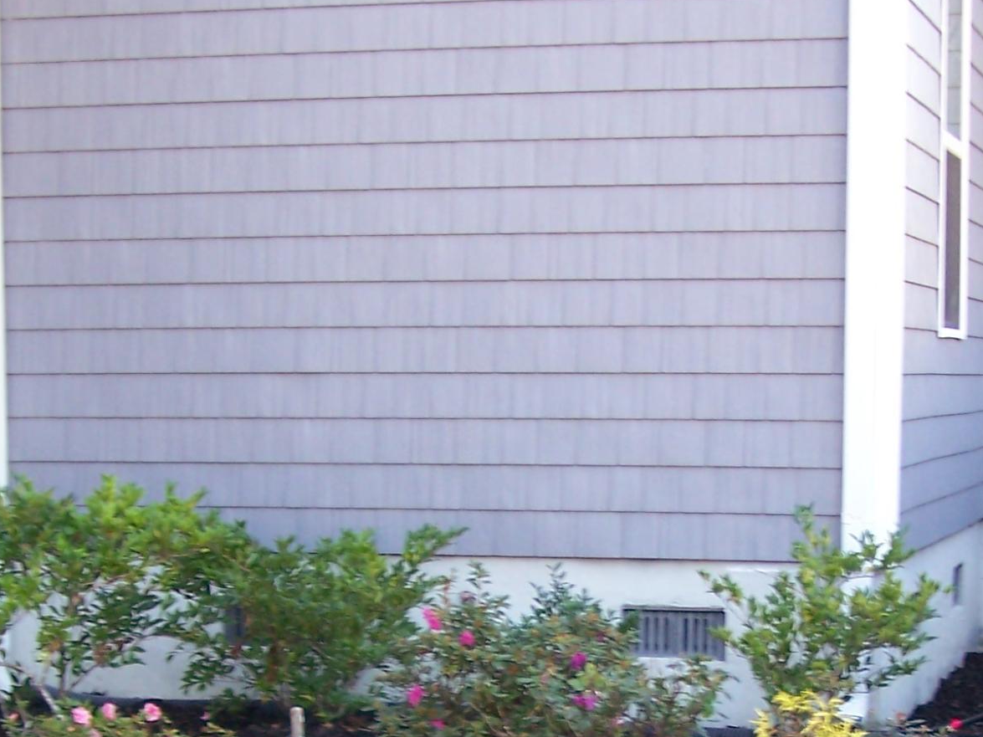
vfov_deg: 14.8
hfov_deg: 20.2
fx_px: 2754
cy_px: 829
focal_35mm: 97
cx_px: 595
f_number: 2.8
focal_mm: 6.3
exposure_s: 1/40
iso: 64
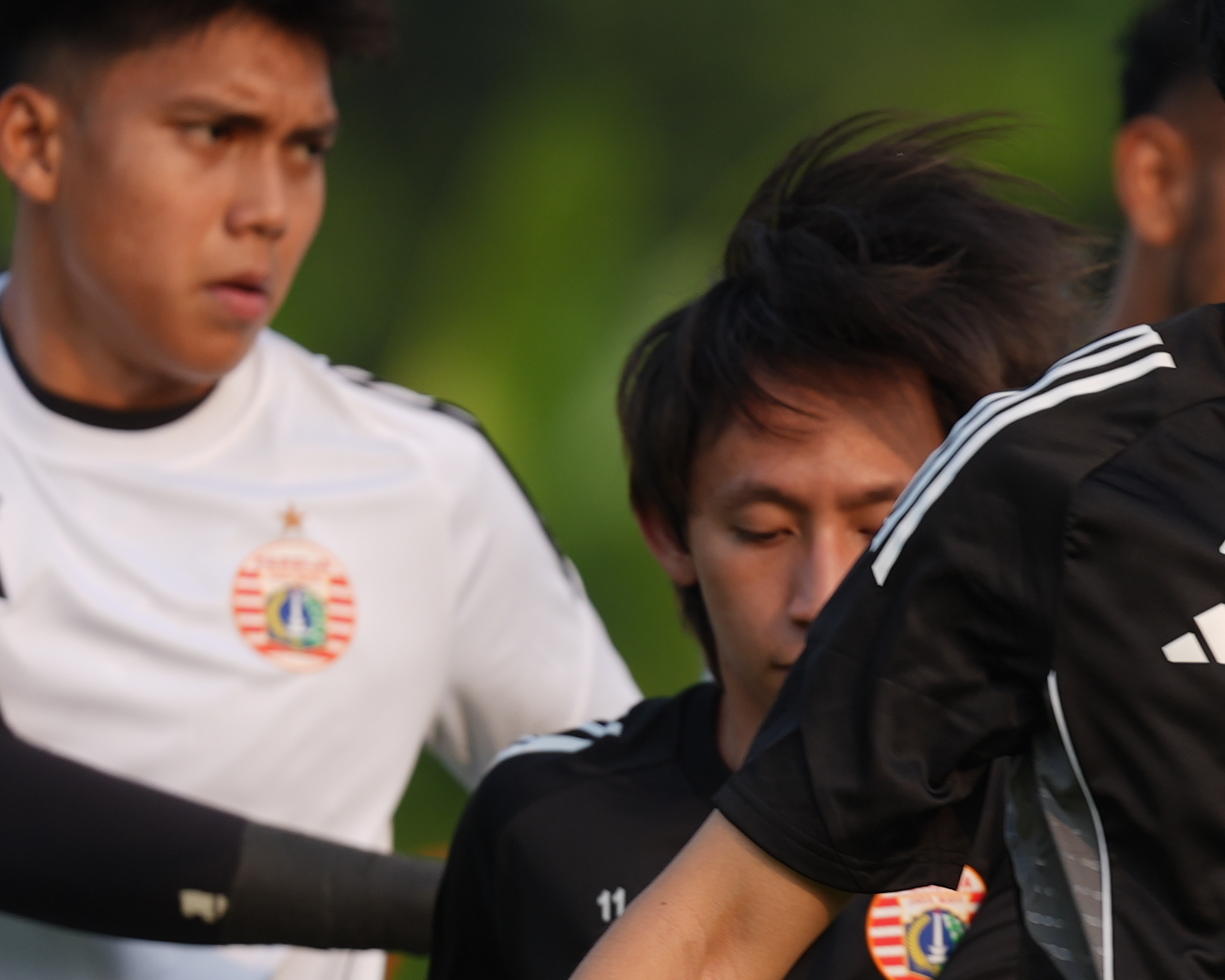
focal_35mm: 1302
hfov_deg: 1.5
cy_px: 646
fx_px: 47204
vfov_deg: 1.2
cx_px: 1275
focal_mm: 300
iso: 80
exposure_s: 1/800
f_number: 2.8
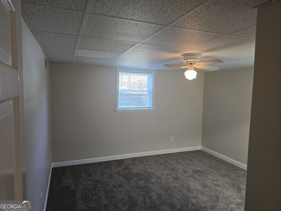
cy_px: 106
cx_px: 140
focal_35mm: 23
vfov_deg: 58.9
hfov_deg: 73.9
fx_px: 187
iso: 400
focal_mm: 6.3
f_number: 1.7
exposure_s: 1/120
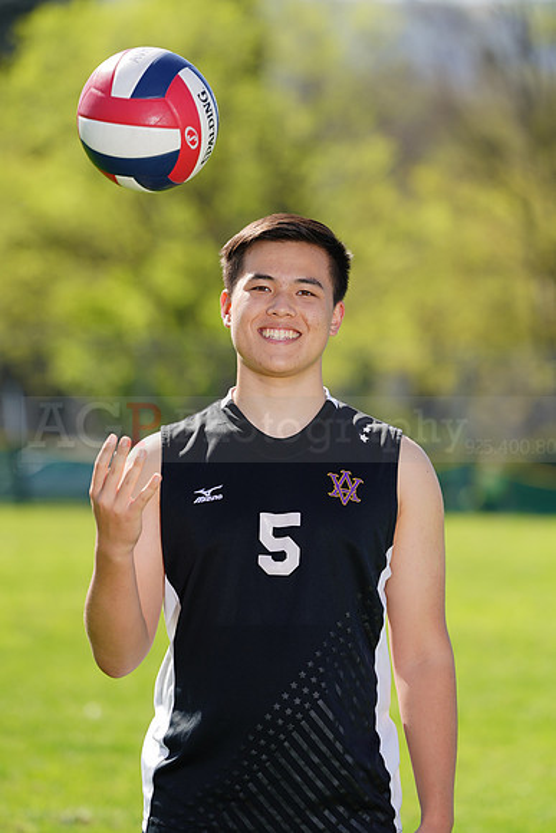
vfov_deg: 7.2
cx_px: 278
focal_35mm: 288
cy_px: 416
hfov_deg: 4.8
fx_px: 6668
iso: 64
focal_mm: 288
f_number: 6.3
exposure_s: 1/200
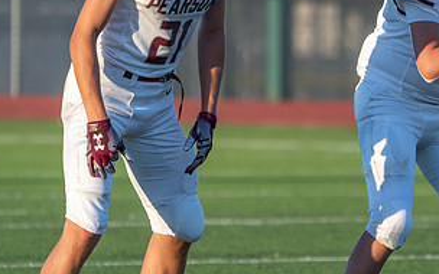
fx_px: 9595
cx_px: 474
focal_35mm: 802
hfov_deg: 2.6
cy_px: 138
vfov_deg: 1.6
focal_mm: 333
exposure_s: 1/1000
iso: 320
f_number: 5.6
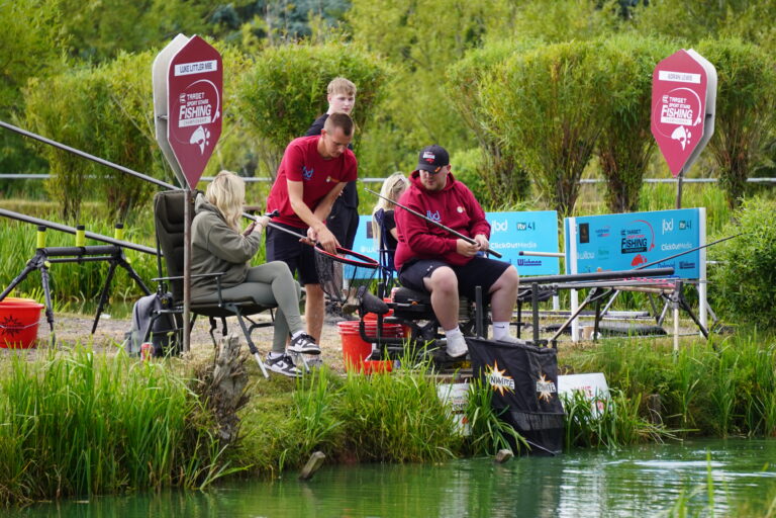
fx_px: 6789
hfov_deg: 6.5
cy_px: 259
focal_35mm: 315
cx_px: 388
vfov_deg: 4.4
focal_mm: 210
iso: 250
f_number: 6.3
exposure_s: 1/320
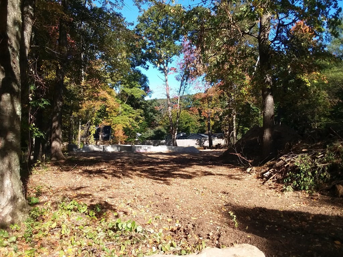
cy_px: 128
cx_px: 172
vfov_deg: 48.2
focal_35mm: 29
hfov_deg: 61.7
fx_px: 287
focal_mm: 2.47
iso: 40
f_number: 1.9
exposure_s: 1/583
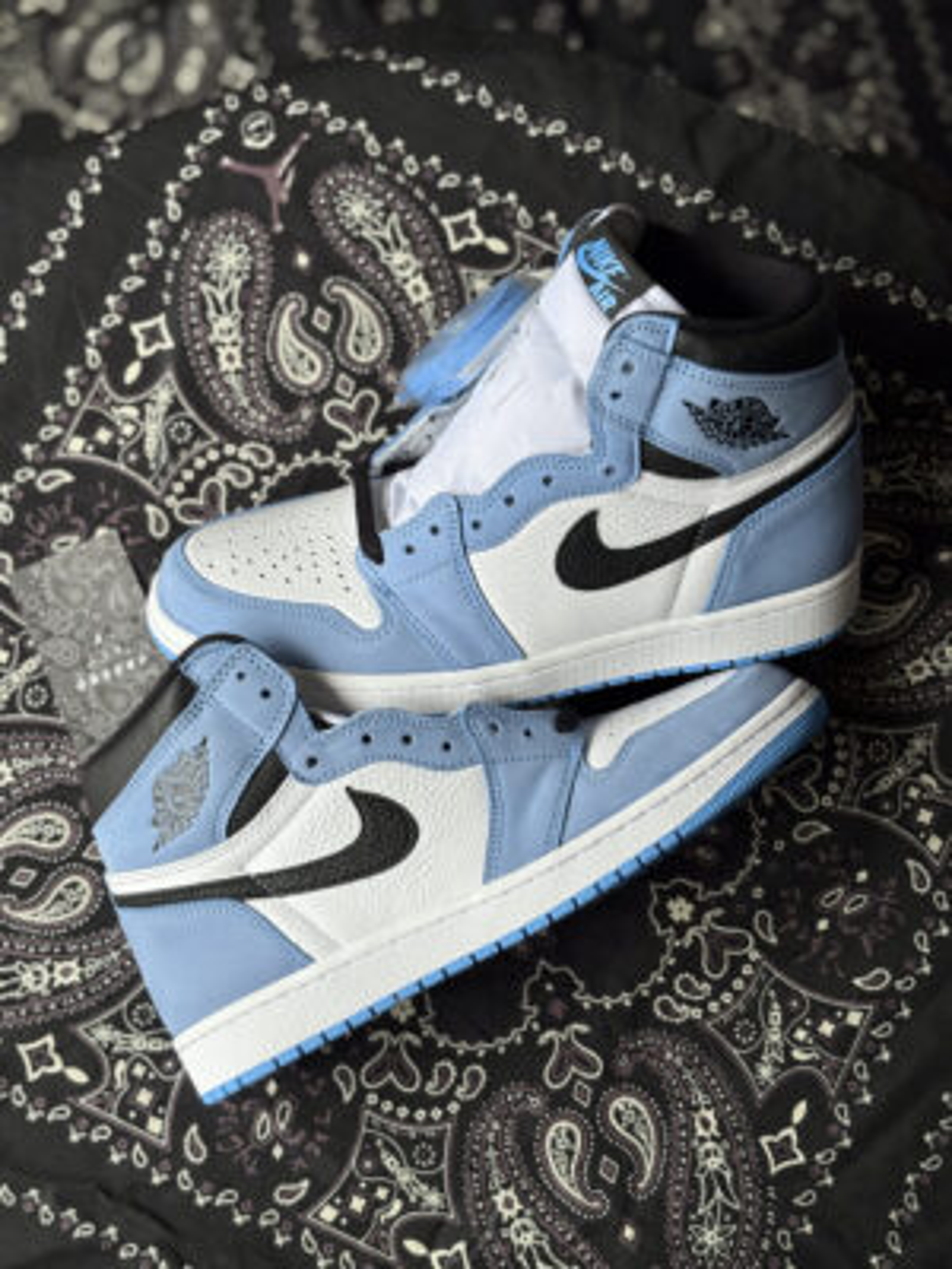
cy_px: 634
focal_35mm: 52
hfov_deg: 28.0
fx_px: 1907
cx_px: 476
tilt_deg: -80.3
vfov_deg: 36.8
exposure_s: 1/441
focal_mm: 5.96
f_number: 1.6
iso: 32
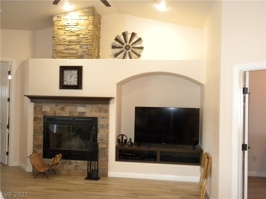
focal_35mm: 37
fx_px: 284
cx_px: 133
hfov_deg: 50.1
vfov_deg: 38.7
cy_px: 100
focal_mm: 6.6
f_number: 3.5
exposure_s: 1/30.3
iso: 400
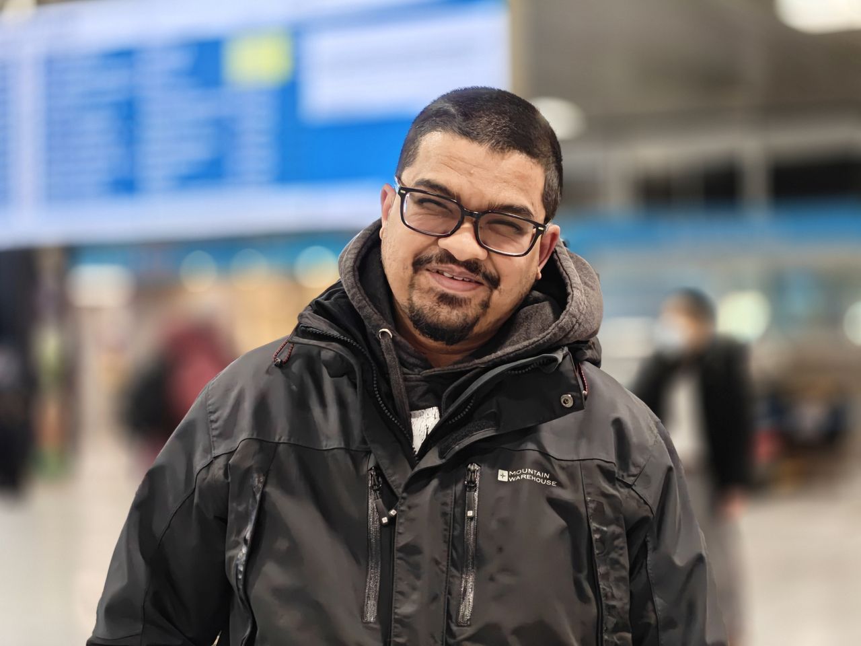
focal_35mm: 73
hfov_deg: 26.7
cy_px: 323
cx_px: 430
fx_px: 1816
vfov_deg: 20.2
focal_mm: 13.85
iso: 1600
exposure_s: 1/60
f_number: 1.4
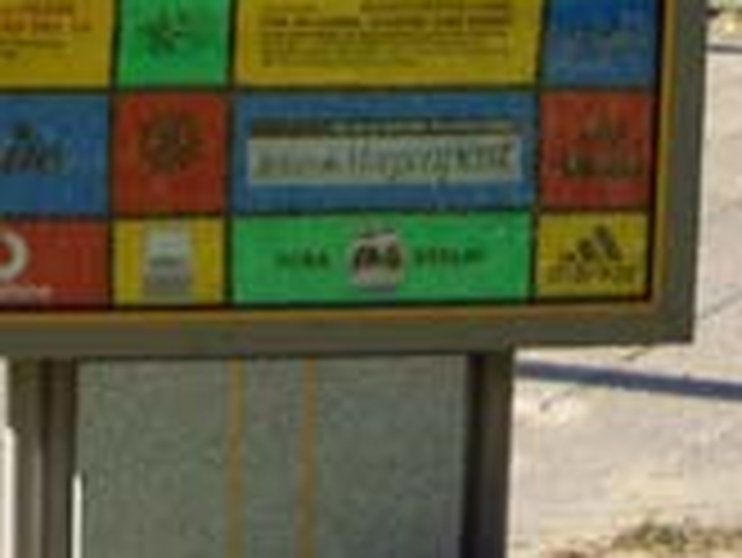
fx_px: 2510
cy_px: -299
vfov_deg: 12.1
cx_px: 265
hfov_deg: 16.8
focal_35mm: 117
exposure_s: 1/500
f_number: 2.6
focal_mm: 5.8
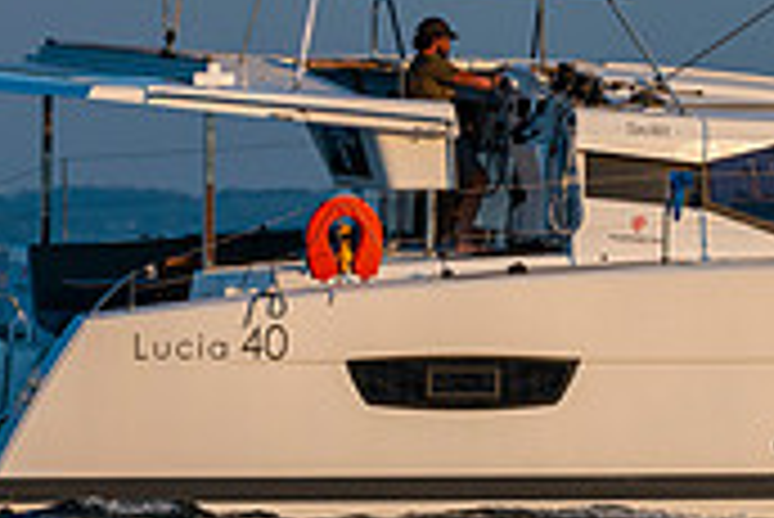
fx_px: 18462
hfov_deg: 2.4
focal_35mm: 858
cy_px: 92
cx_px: 635
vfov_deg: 1.6
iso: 400
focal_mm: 250
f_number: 7.1
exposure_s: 1/1000
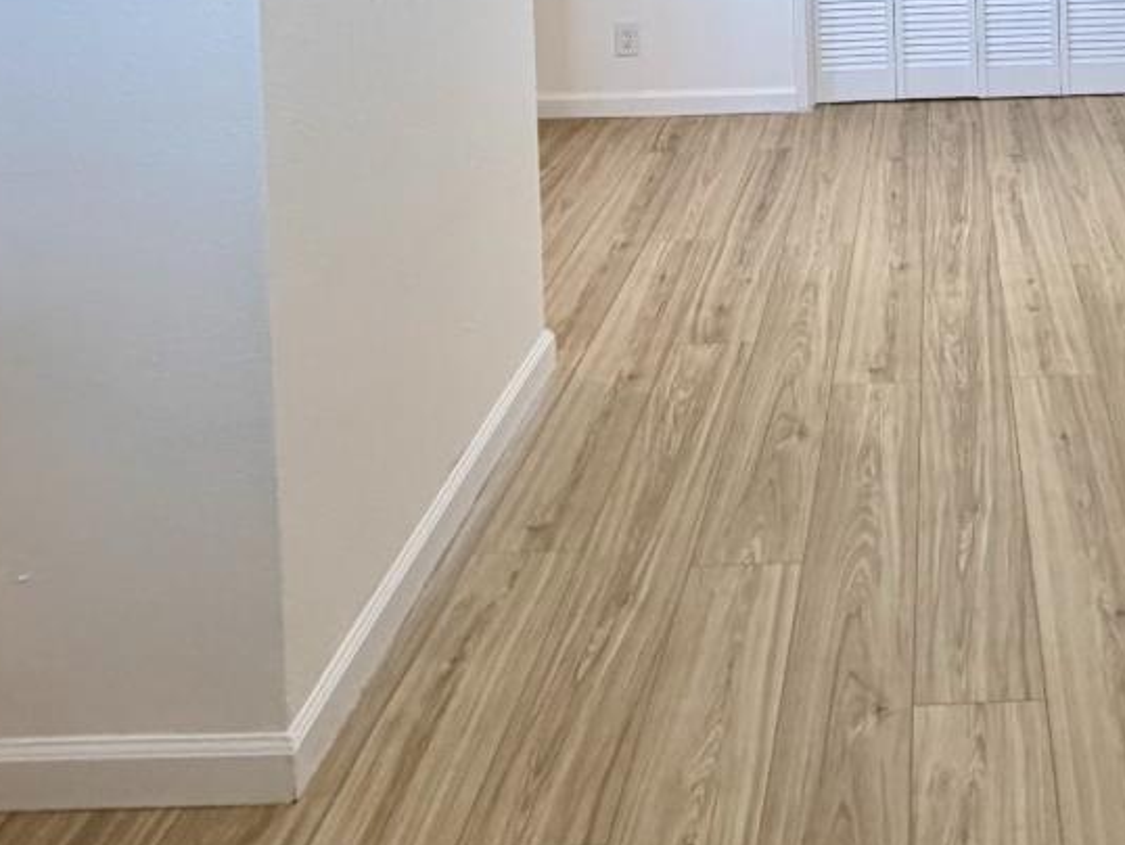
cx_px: 968
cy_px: -260
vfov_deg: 29.5
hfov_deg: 44.4
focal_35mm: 39
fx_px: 1268
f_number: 2.2
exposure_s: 1/120
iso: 160
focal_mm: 2.22
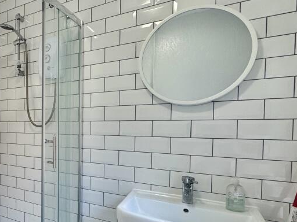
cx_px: 29
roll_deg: +0.1
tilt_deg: -2.0
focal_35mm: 28
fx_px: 240
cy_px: 134
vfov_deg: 49.4
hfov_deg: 55.0
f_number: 2.2
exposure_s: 1/100
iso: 200
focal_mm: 2.22
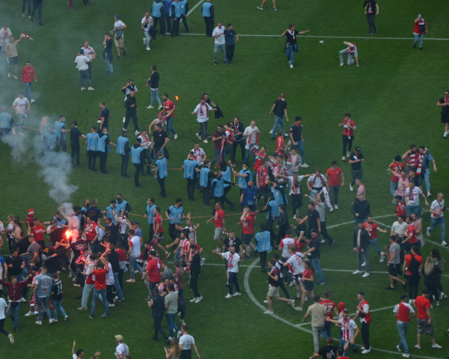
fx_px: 3386
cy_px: 177
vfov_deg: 6.1
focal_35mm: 255
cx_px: 90
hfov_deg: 7.6
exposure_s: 1/500
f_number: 5.6
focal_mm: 105
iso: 220
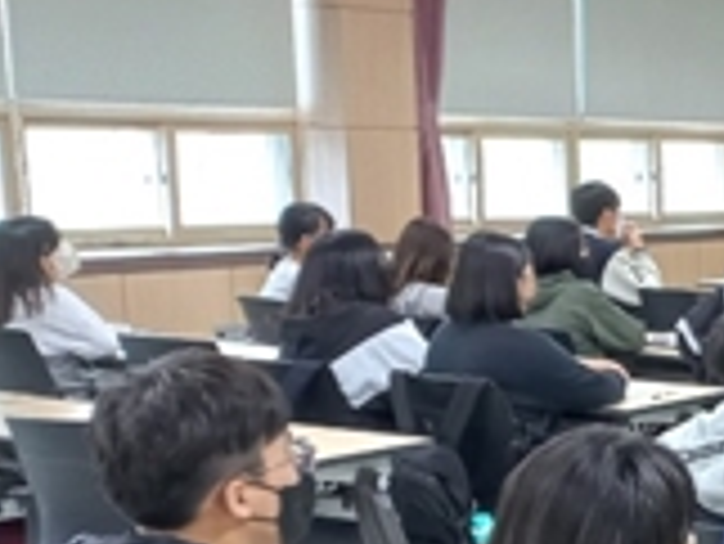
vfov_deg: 15.6
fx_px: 1947
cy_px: 531
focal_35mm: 93
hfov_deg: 18.1
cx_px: 1165
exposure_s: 1/30
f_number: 1.8
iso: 320
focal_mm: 4.6
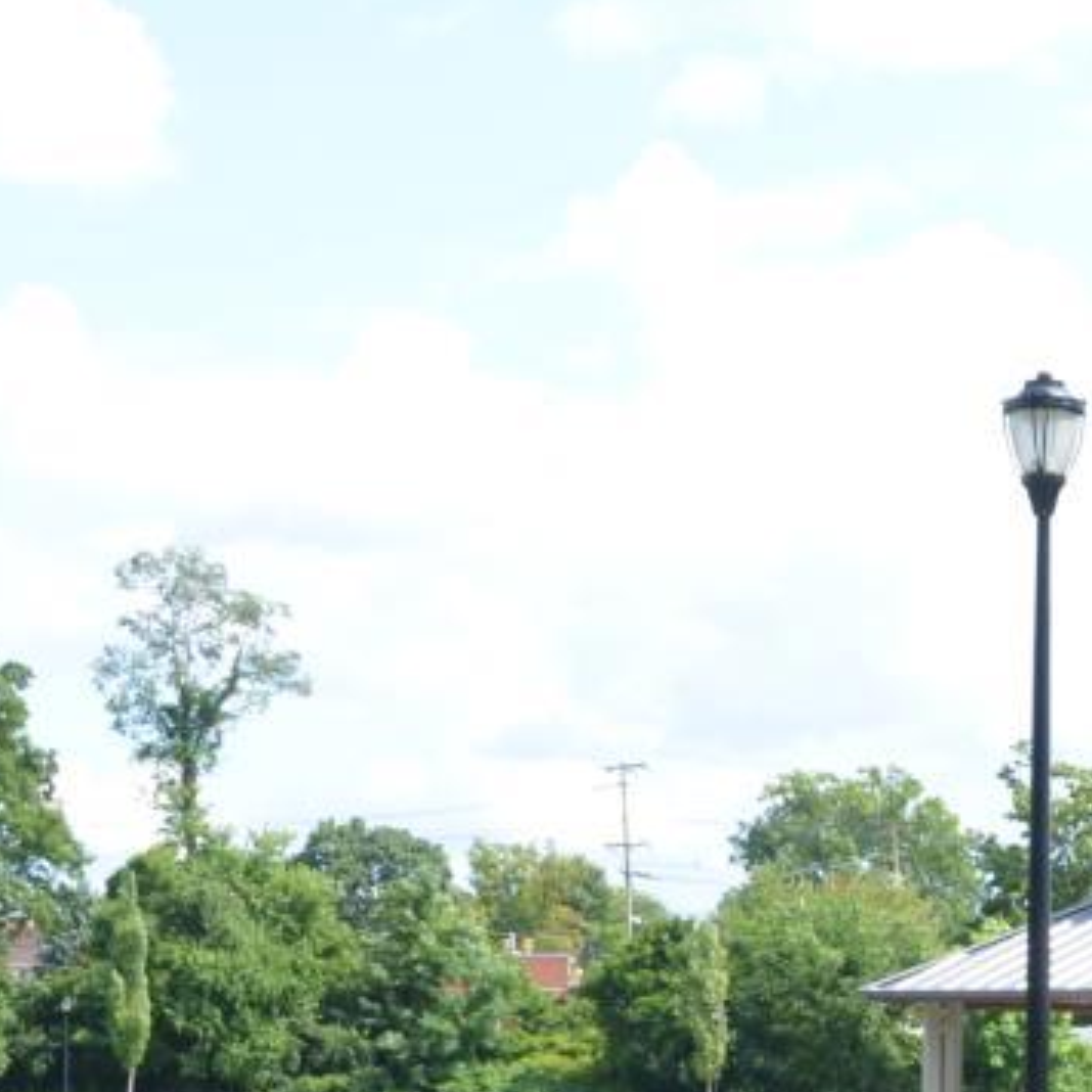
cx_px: 1298
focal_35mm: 118
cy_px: 1216
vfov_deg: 14.4
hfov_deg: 14.3
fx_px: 4211
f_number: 5.6
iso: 100
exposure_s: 1/125
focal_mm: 22
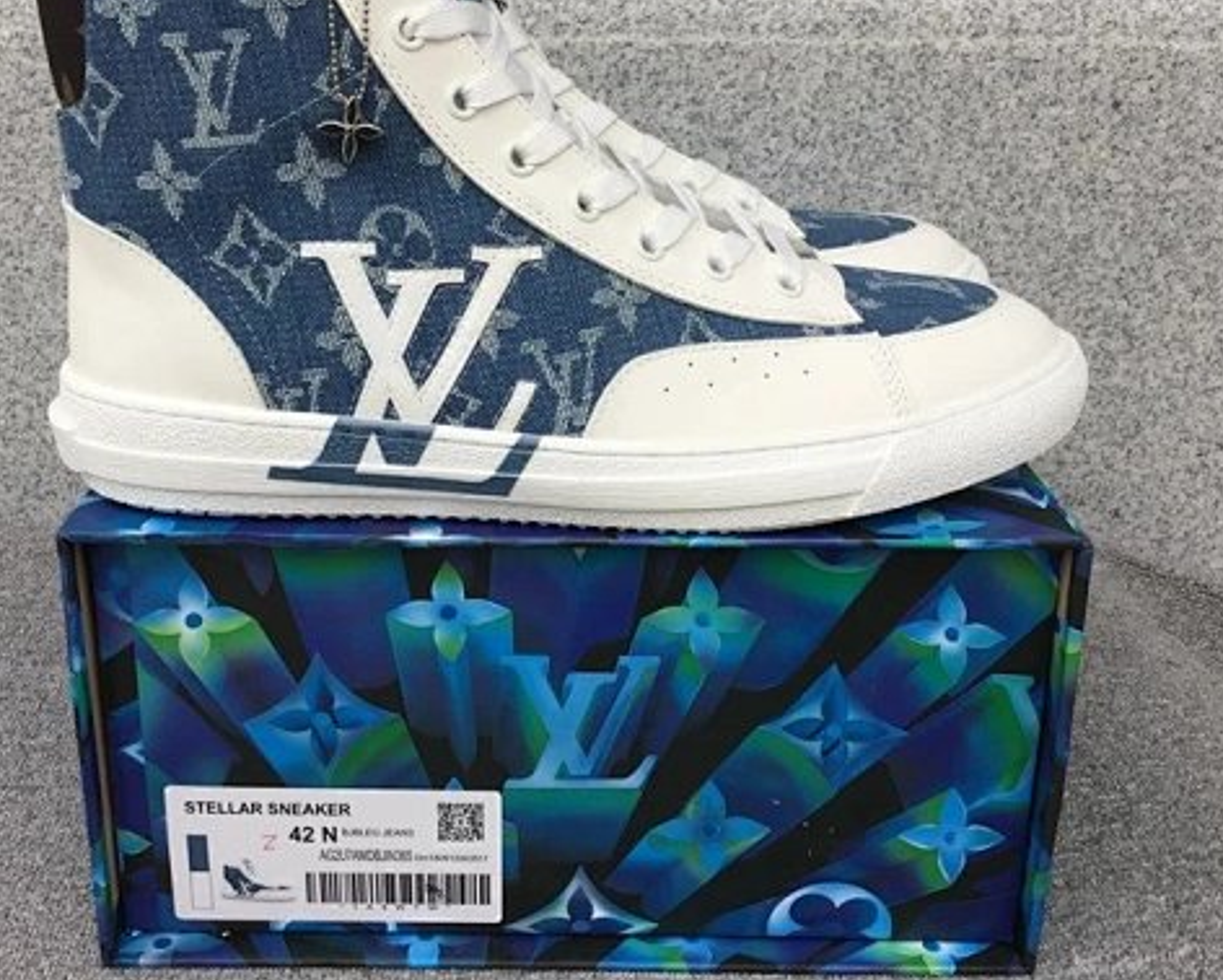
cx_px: 534
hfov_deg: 44.7
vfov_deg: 36.4
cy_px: 384
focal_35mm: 41
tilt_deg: -17.2
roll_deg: -0.2
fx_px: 1485
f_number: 2.4
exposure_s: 1/108
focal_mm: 3.3
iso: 25
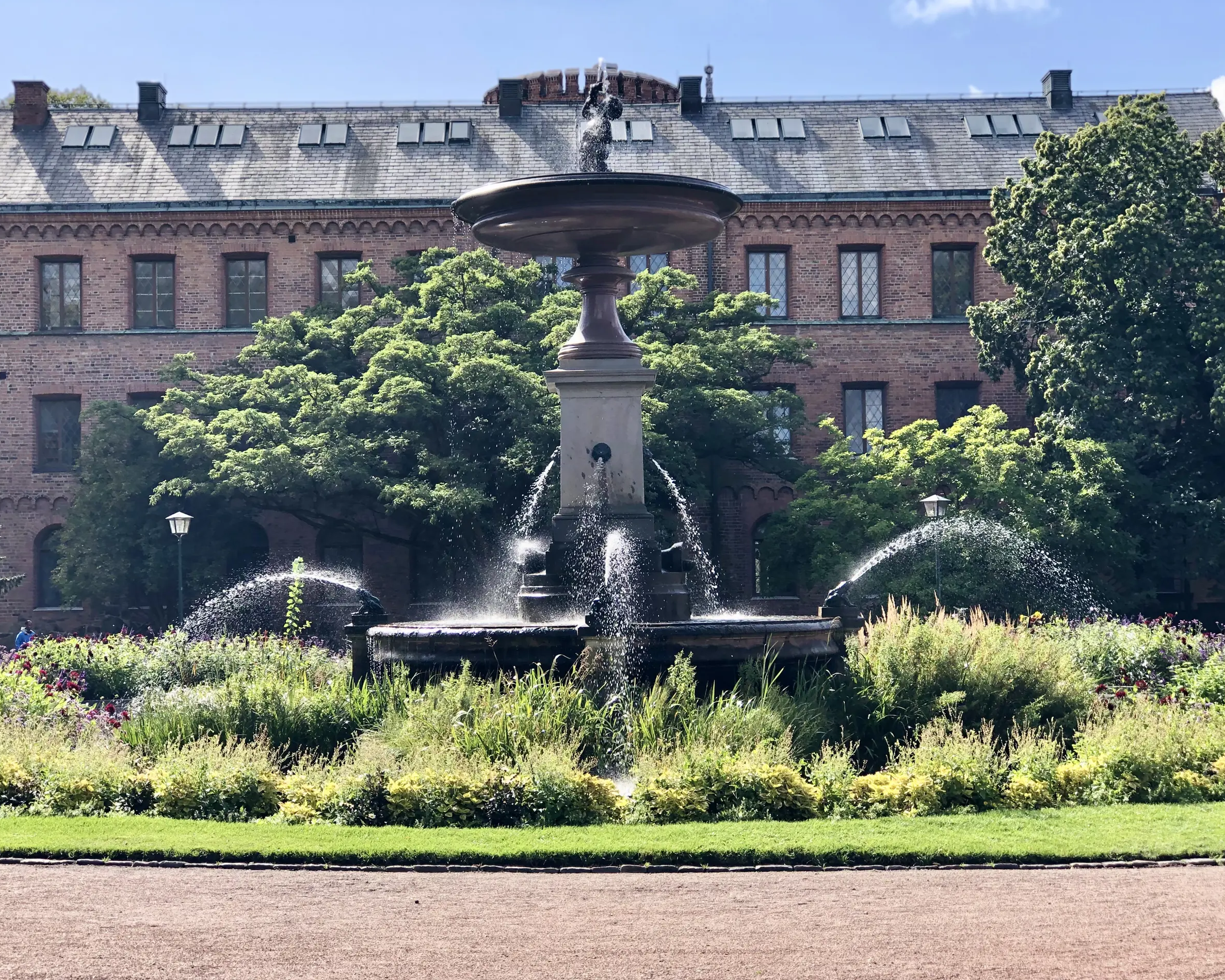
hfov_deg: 31.4
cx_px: 575
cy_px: 494
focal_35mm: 60
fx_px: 2175
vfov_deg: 25.4
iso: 20
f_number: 2.8
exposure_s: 1/223
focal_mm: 6.6
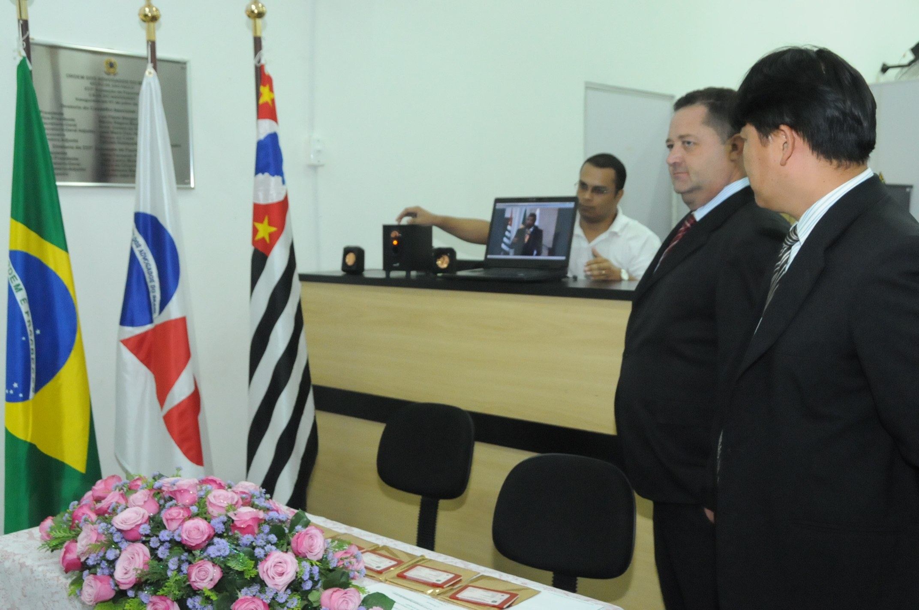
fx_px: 994
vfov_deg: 34.1
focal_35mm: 39
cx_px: 460
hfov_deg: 49.6
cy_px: 305
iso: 3200
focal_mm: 26
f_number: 6.3
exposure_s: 1/80
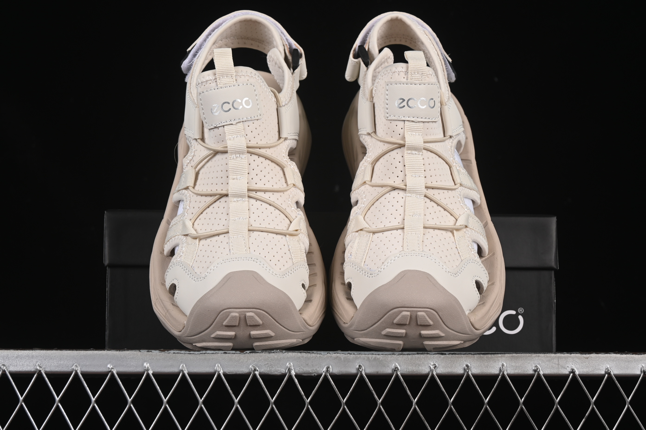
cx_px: 323
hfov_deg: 27.0
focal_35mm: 75
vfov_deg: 18.2
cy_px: 215
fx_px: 1346
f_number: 8
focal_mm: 50
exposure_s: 1/80
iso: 160
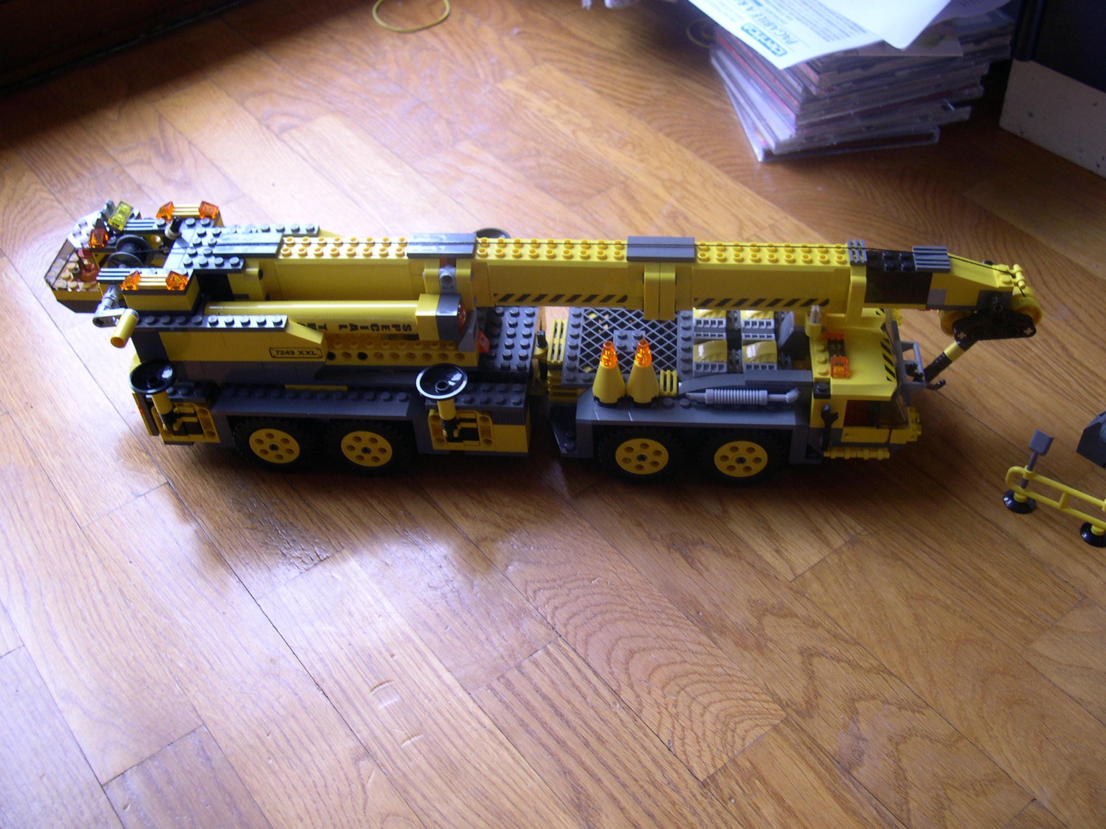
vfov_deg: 37.7
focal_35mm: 38
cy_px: 414
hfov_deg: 49.0
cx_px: 553
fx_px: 1214
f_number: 2.8
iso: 100
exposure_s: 1/49.4
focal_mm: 8
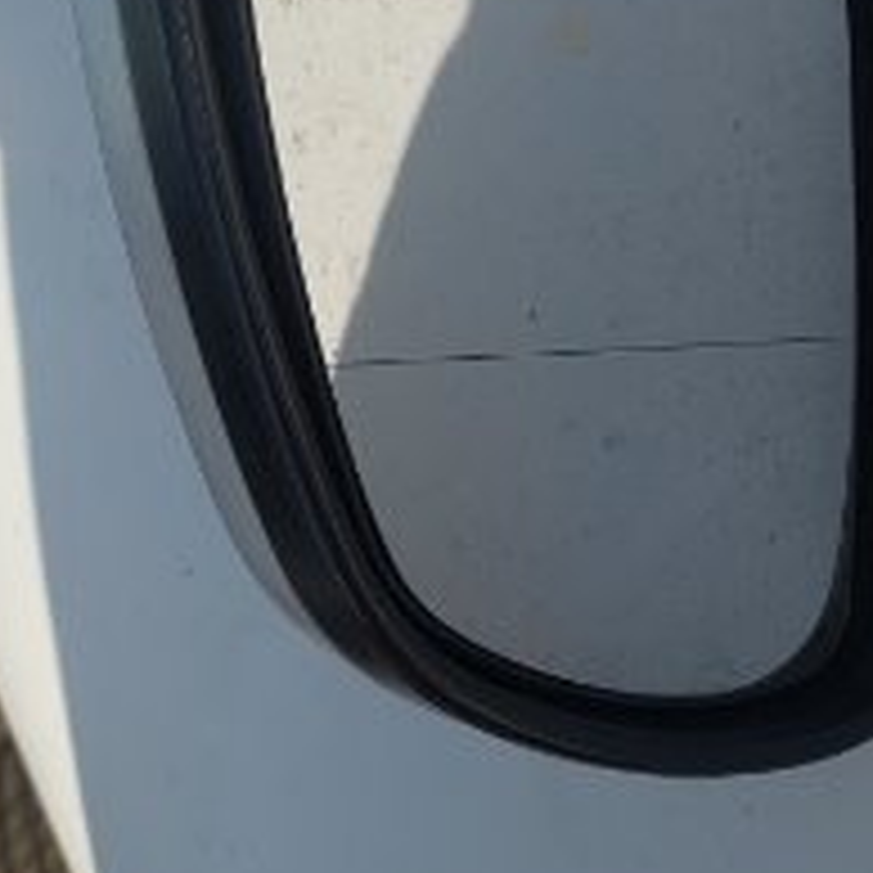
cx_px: 590
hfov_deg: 24.5
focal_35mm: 70
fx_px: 1997
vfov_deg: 22.5
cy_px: -212
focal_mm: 5.23
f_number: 1.8
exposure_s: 1/1823
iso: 40
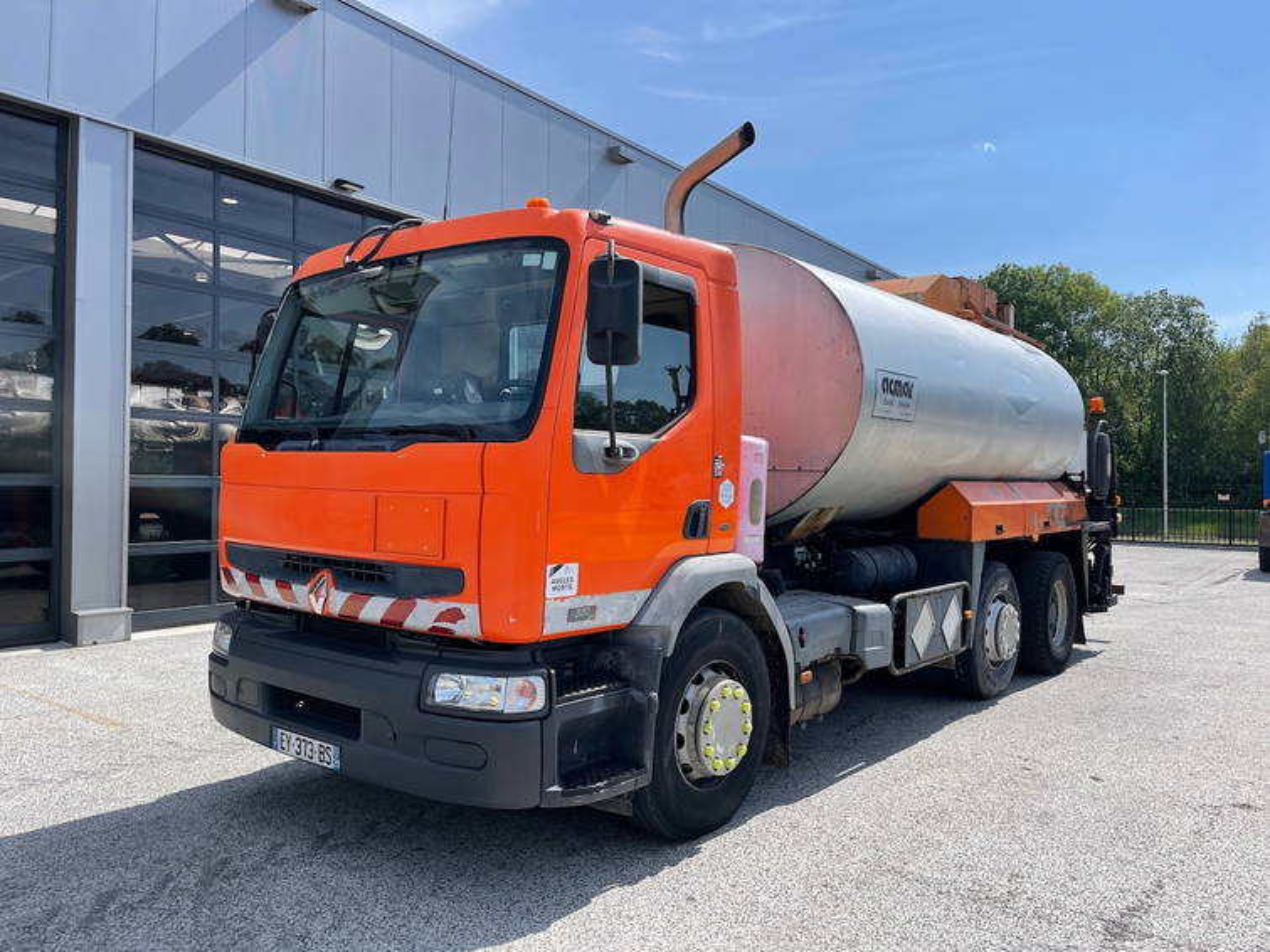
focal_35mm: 26
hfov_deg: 67.3
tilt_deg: +2.1
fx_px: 954
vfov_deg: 53.1
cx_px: 635
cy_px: 476
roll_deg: +0.2
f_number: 1.6
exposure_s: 1/3086
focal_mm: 5.1
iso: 32
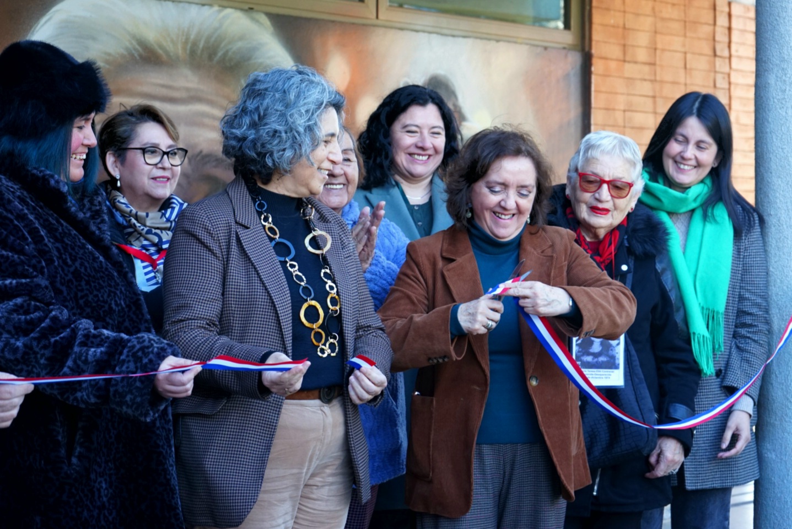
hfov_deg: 28.8
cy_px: 264
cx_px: 396
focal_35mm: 70
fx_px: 1541
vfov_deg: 19.5
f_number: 5.6
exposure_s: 1/200
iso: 1250
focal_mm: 70
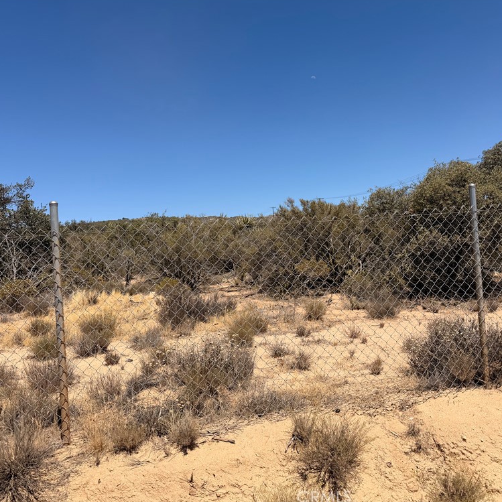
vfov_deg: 55.6
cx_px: 284
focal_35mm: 29
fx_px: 476
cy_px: 249
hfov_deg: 55.4
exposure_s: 1/6173
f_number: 1.78
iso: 80
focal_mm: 6.76
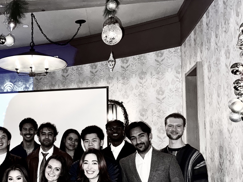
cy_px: 120
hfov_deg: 37.8
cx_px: 39
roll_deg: -1.0
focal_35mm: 48
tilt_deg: +3.8
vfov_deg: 30.1
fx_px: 337
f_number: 1.78
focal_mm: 6.76
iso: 400
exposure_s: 1/11
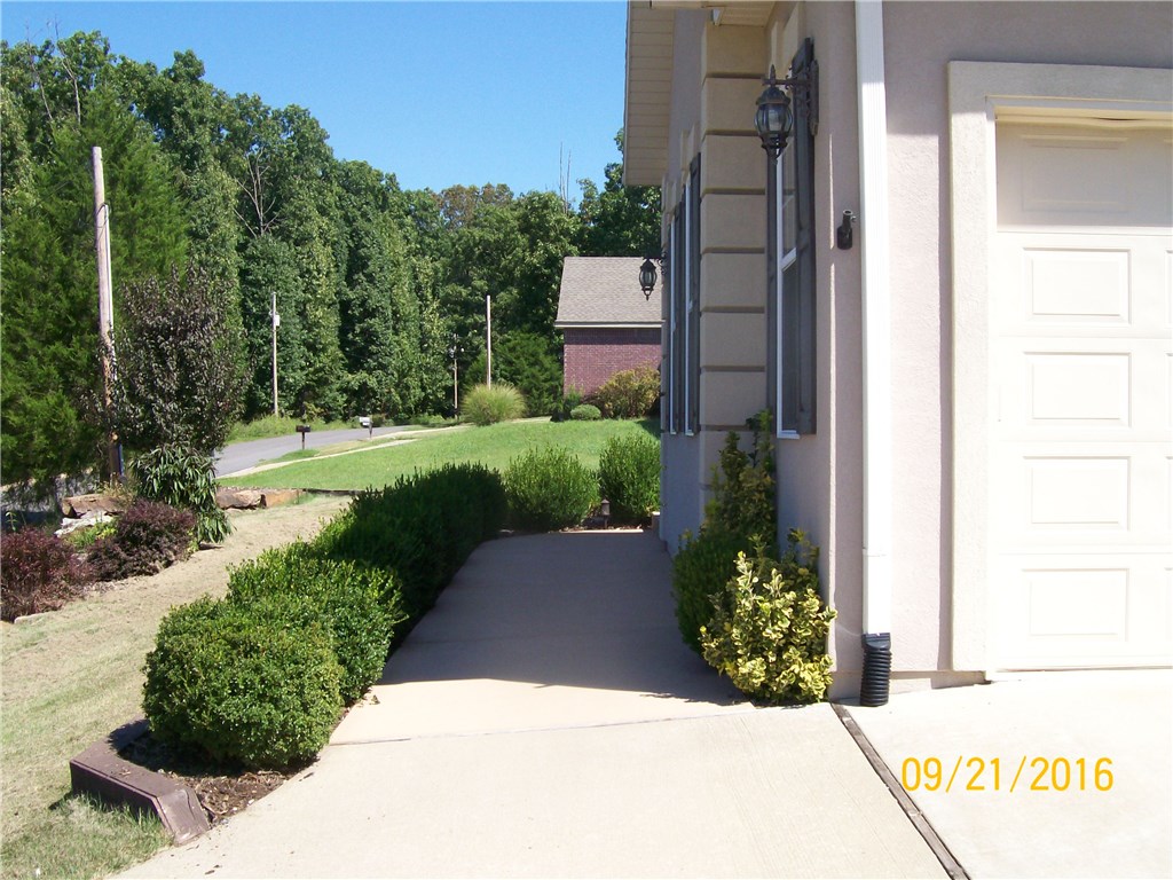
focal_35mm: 36
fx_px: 1220
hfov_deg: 51.4
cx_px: 586
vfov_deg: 39.7
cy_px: 440
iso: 80
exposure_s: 1/363
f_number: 4.8
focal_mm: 6
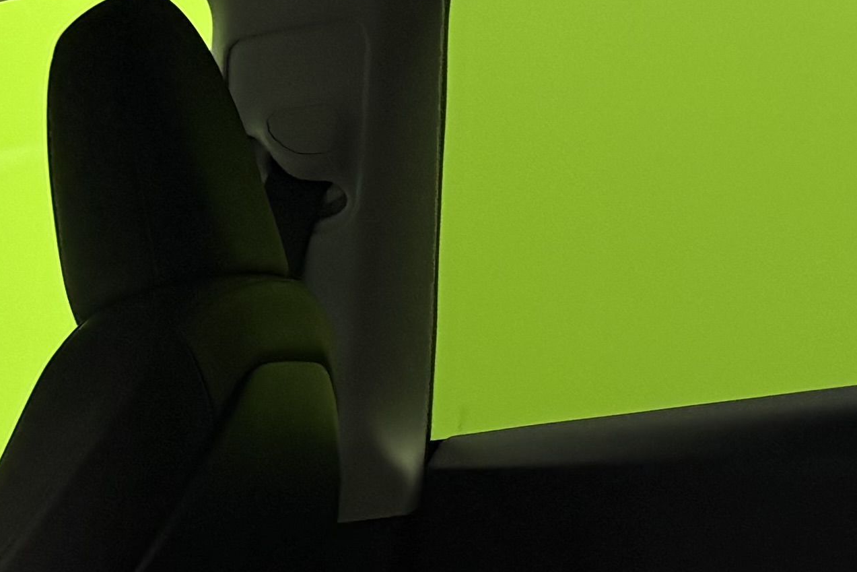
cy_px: 819
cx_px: 246
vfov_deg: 11.8
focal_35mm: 112
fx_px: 2666
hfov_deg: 18.2
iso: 400
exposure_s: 1/100
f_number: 1.78
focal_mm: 6.76
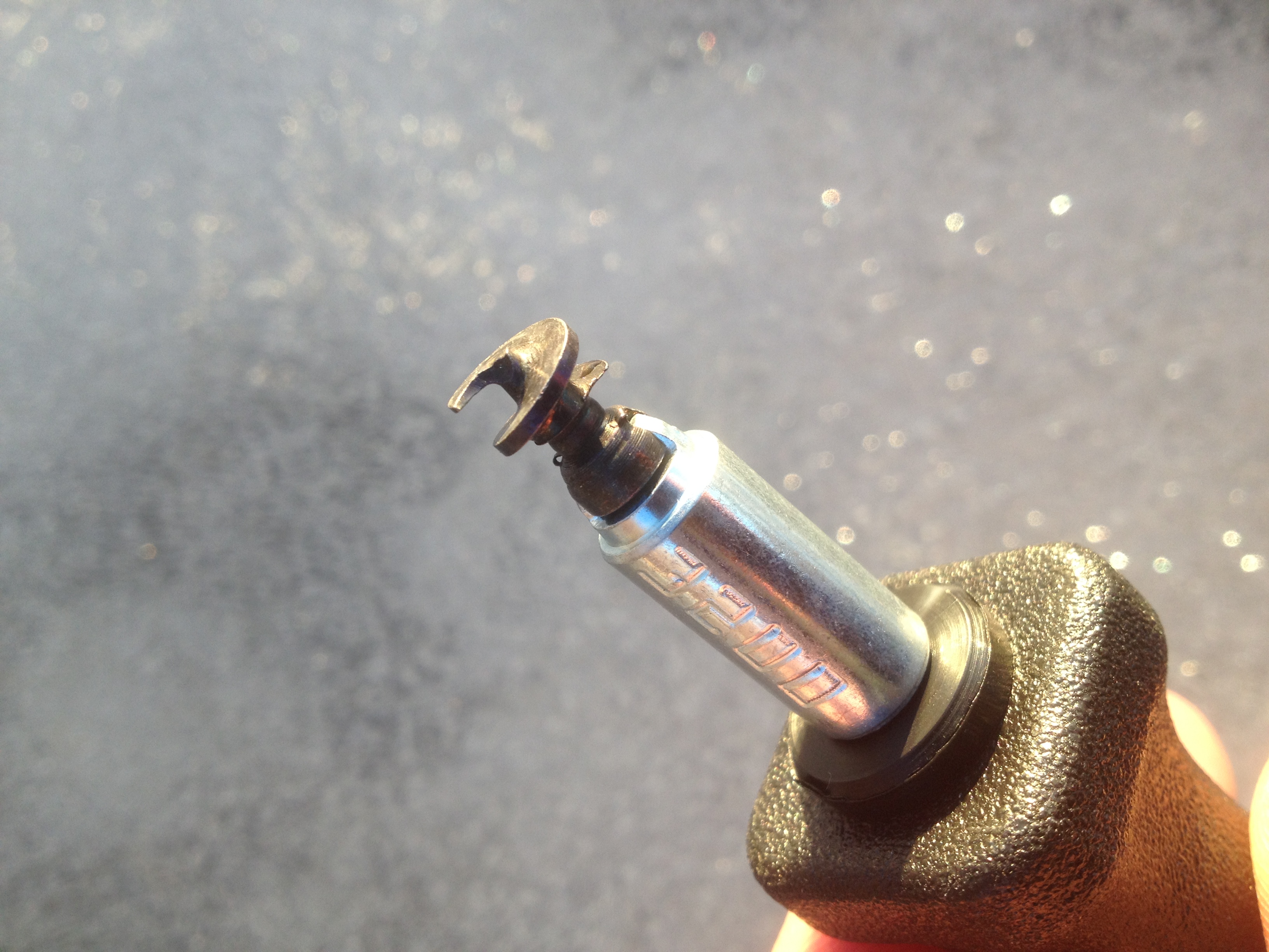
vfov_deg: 40.7
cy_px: 476
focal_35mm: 35
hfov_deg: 52.6
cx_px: 634
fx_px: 1283
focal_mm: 4.28
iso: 50
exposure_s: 1/185
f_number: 2.4
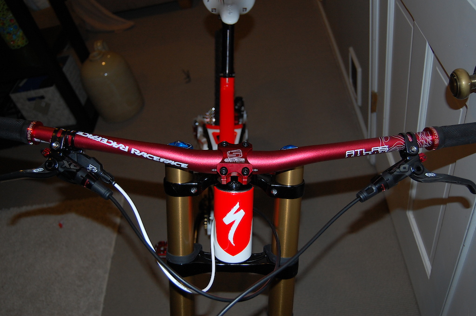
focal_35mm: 33
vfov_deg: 39.9
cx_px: 238
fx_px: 436
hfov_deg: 57.3
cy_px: 158
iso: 400
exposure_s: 1/60
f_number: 3.8
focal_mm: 22
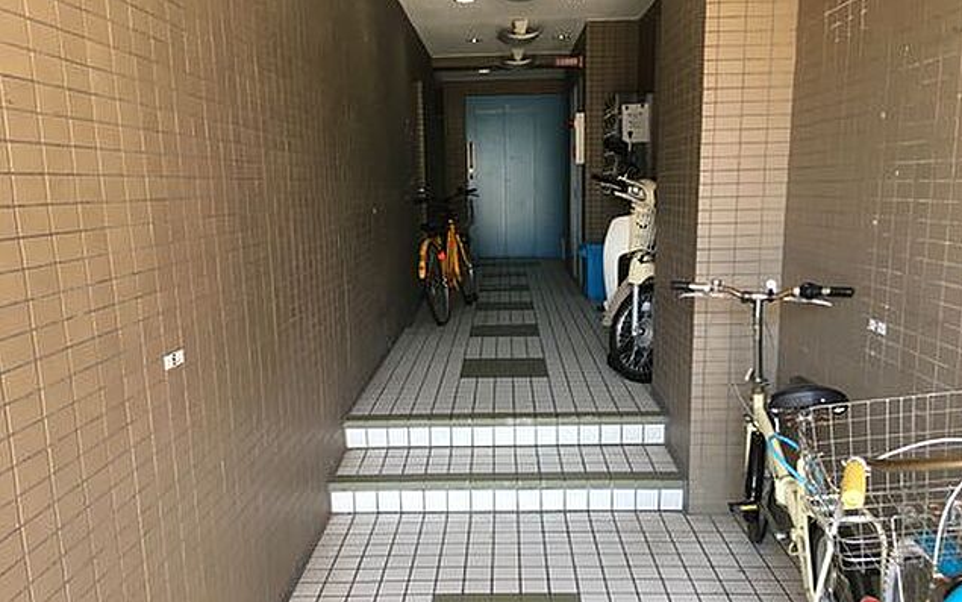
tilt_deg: -11.7
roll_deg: +1.8
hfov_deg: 61.2
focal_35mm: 31
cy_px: 359
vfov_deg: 40.4
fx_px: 813
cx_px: 483
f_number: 2.2
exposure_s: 1/30
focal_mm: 4.15
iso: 50
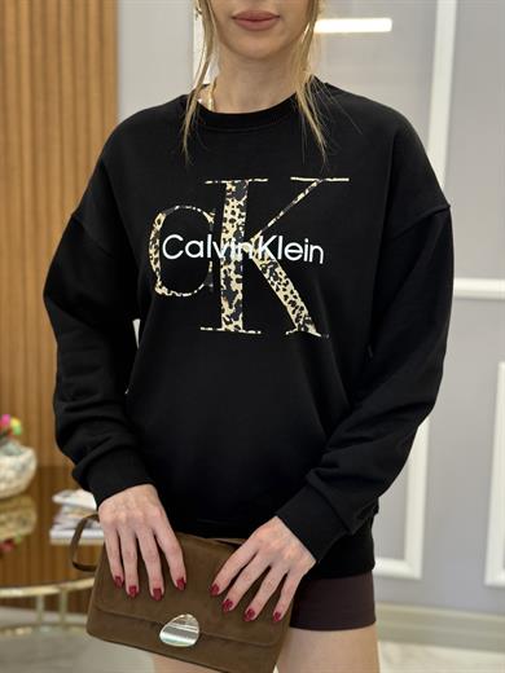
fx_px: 934
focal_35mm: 48
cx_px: 252
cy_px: 336
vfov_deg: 39.7
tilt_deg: -9.7
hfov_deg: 30.3
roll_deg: -1.8
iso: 125
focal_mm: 6.76
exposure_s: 1/100
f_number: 1.78
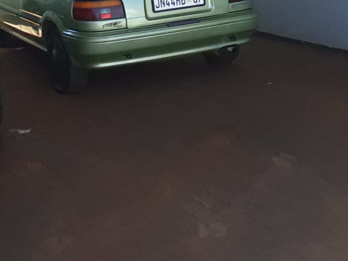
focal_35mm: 76
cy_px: -66
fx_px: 764
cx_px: 204
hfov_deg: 25.6
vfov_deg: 18.2
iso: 40
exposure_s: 1/223
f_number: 1.9
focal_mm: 2.2
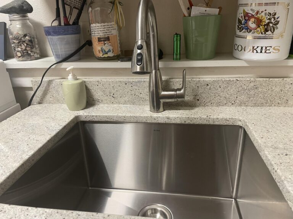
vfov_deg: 53.1
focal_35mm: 26
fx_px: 220
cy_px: 110
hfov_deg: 67.3
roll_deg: +3.0
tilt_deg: -22.6
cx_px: 146
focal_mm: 4.2
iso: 500
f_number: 1.6
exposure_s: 1/60
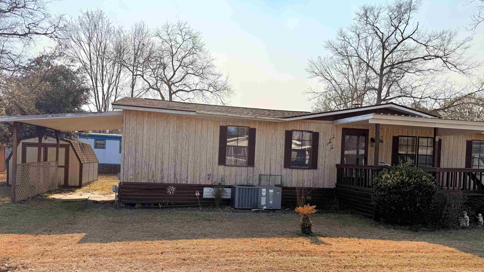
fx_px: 346
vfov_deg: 42.7
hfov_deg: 69.9
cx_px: 248
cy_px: 162
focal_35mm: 27
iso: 80
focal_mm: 6.76
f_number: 1.78
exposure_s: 1/9091
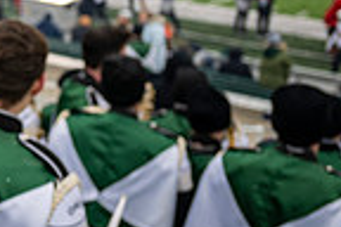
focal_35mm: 97
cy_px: 37
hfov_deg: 16.6
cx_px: -315
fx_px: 919
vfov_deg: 14.0
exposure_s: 1/500
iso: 160
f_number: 2.8
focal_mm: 24
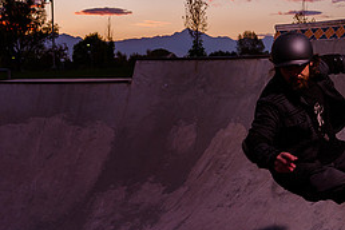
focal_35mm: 61
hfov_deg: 32.7
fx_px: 585
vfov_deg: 22.3
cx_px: 216
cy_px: 105
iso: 500
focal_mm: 24
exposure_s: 1/250
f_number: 4
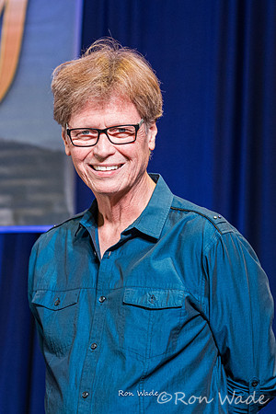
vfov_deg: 19.5
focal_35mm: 105
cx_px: 202
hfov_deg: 13.0
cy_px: 207
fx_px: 1207
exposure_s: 1/160
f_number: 4
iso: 3200
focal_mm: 70
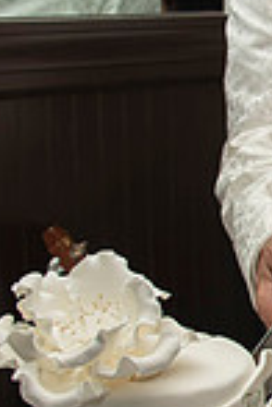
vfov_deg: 18.6
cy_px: 163
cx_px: 505
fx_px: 1247
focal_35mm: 110
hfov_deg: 11.5
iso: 100
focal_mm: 24
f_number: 4.5
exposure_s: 1/200
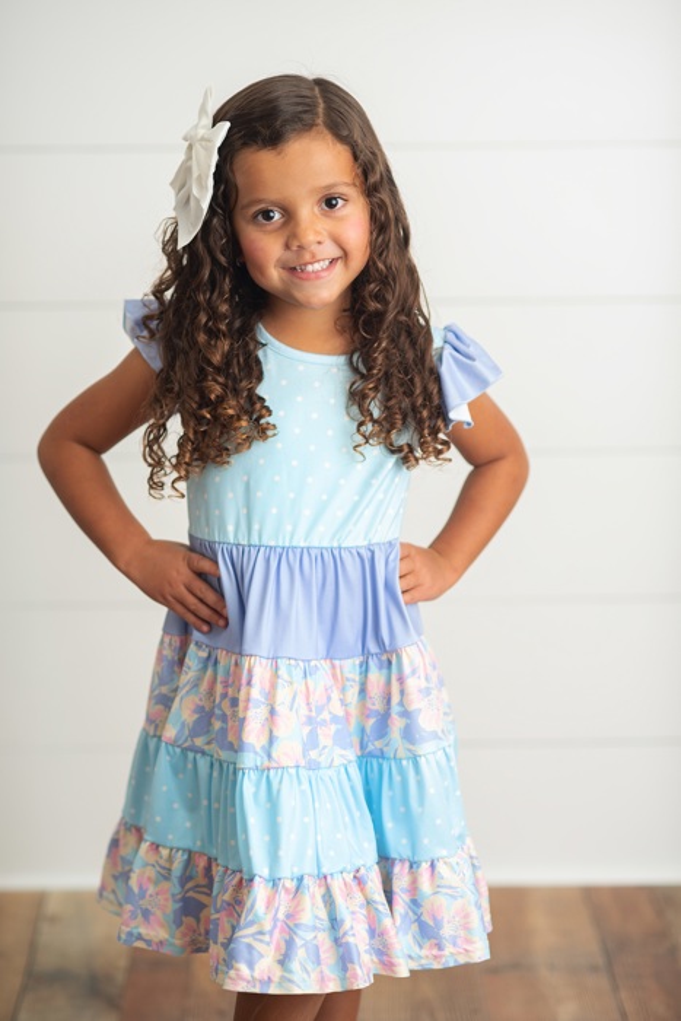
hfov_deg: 16.1
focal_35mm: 85
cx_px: 340
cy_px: 510
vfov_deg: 23.9
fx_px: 2410
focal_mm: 85
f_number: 2.5
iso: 400
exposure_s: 1/200
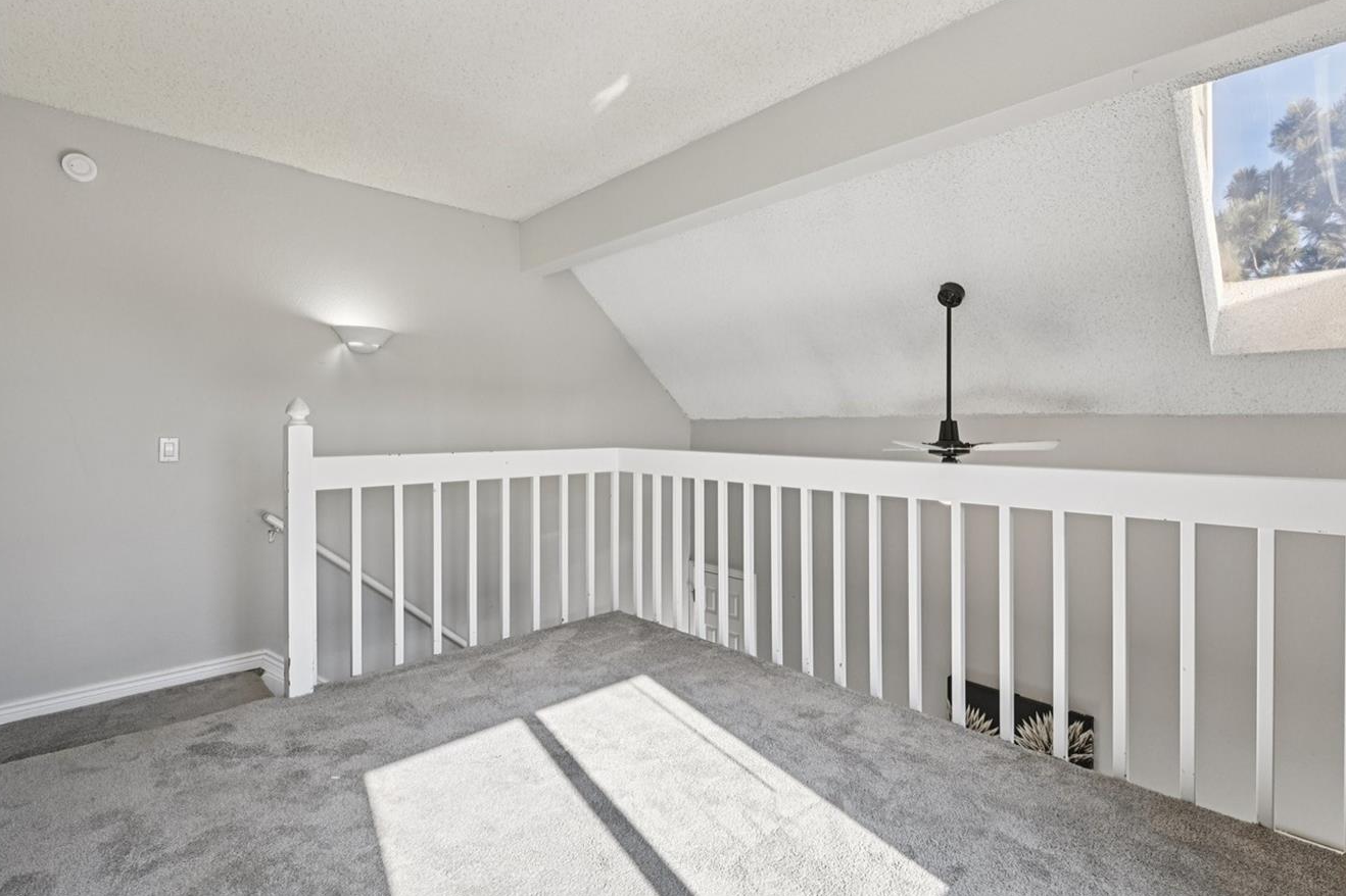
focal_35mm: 17
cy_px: 416
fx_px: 635
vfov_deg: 70.3
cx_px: 710
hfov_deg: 93.2
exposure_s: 1/15
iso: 125
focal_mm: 14
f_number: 11
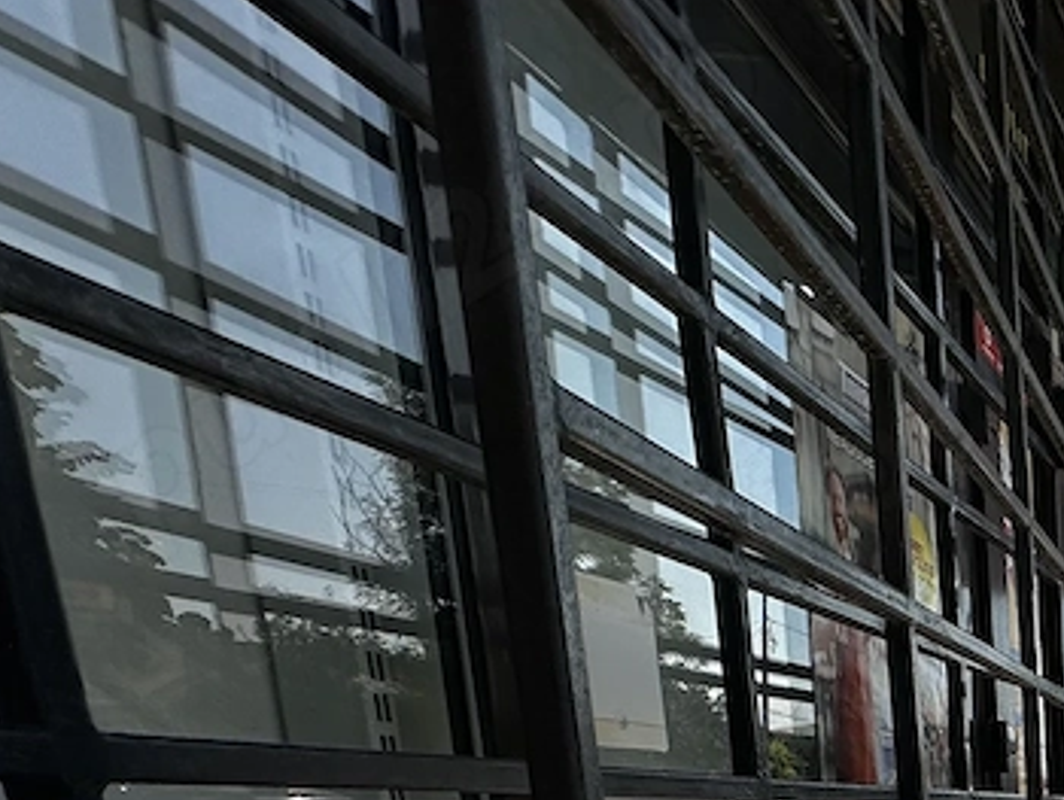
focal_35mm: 40
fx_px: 1230
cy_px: 1110
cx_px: 1496
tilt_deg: -13.8
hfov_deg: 31.2
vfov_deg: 27.9
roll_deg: -2.3
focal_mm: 2.22
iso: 40
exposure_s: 1/2506
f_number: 2.2
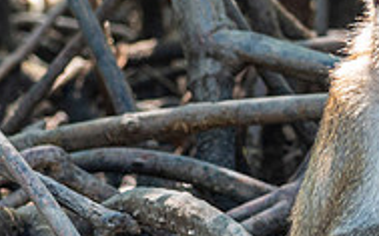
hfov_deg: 2.7
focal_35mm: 765
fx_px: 7899
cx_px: 461
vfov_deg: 1.7
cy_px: 66
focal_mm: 120
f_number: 6.7
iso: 500
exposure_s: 1/45
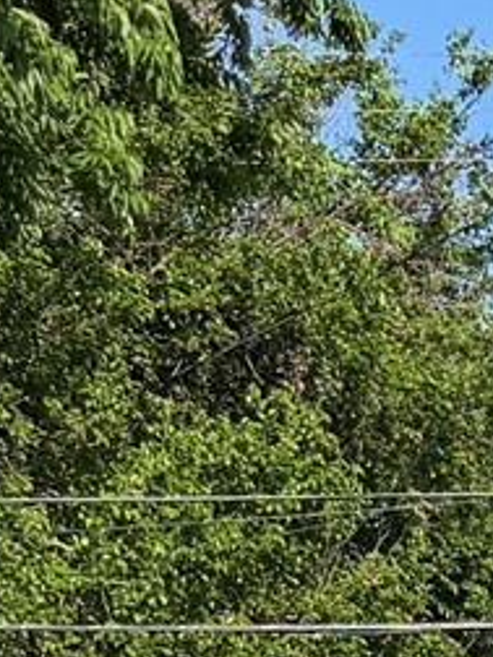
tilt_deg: -3.6
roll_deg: -0.4
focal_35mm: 183
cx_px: 1004
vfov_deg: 10.0
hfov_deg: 7.7
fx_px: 3475
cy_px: 1353
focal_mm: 6.76
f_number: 1.78
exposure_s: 1/4975
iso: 80
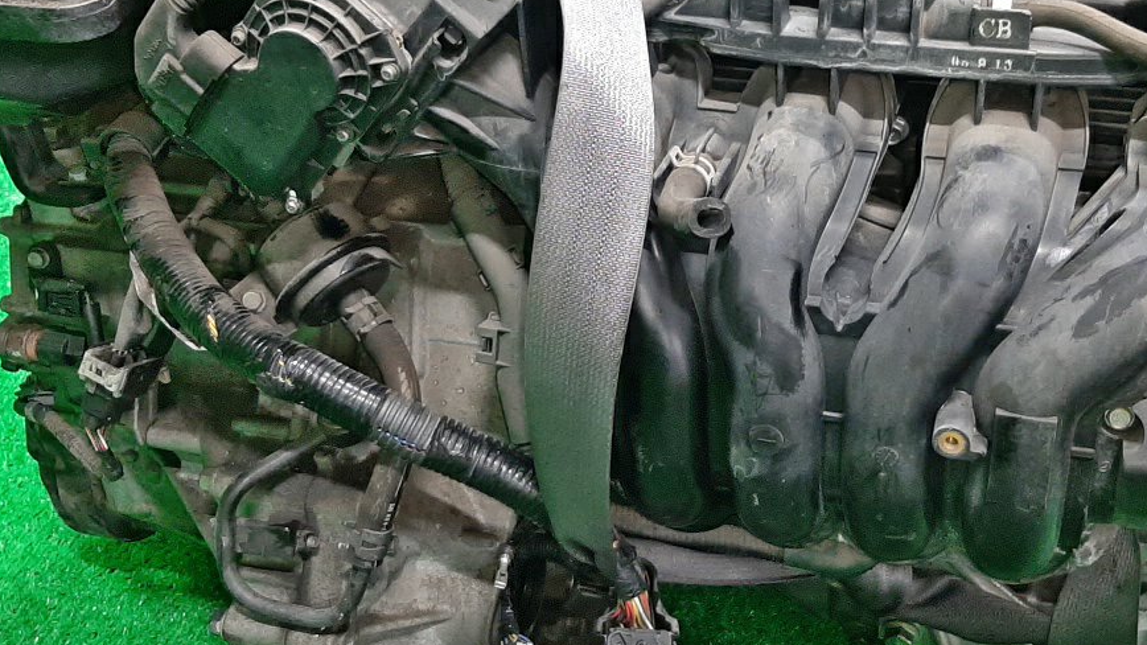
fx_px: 1429
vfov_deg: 25.4
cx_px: 694
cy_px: 319
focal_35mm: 47
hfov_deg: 43.5
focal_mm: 3.93
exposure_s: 1/50
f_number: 1.7
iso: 246
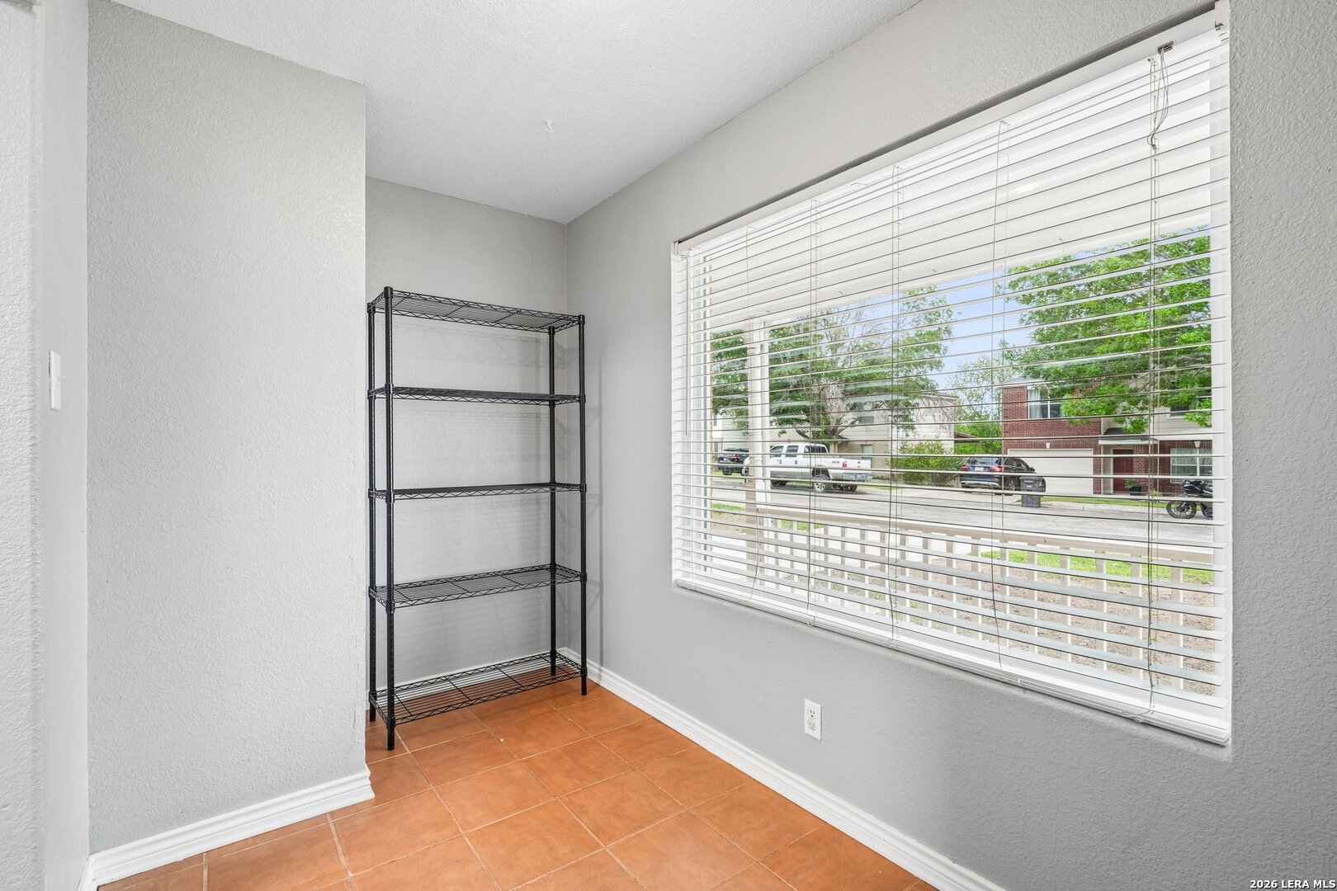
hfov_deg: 96.7
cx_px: 668
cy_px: 446
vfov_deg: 73.7
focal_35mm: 16
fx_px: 594
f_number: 8
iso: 400
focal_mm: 16
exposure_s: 1/15
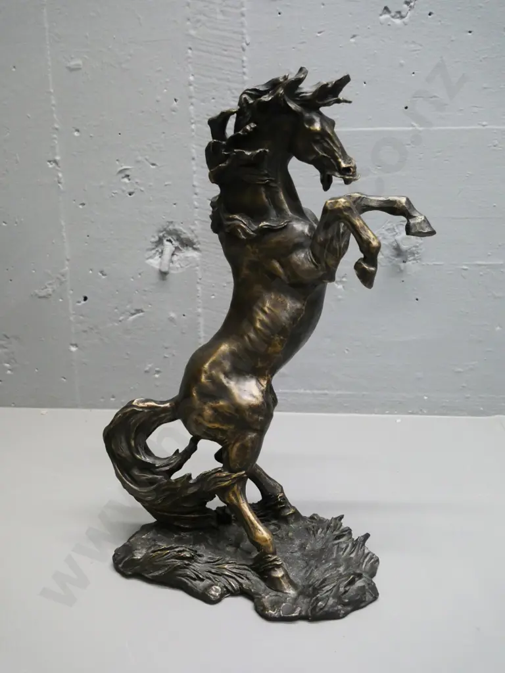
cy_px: 336
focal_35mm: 36
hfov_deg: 39.7
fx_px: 700
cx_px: 252
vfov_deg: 51.4
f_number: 5.6
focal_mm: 18
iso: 3200
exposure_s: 1/125
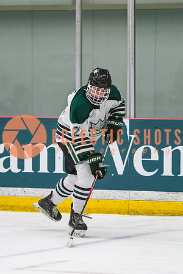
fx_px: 2228
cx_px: 97
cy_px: 176
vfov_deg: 7.0
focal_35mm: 292
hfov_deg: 4.7
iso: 2000
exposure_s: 1/640
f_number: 3.2
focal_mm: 135
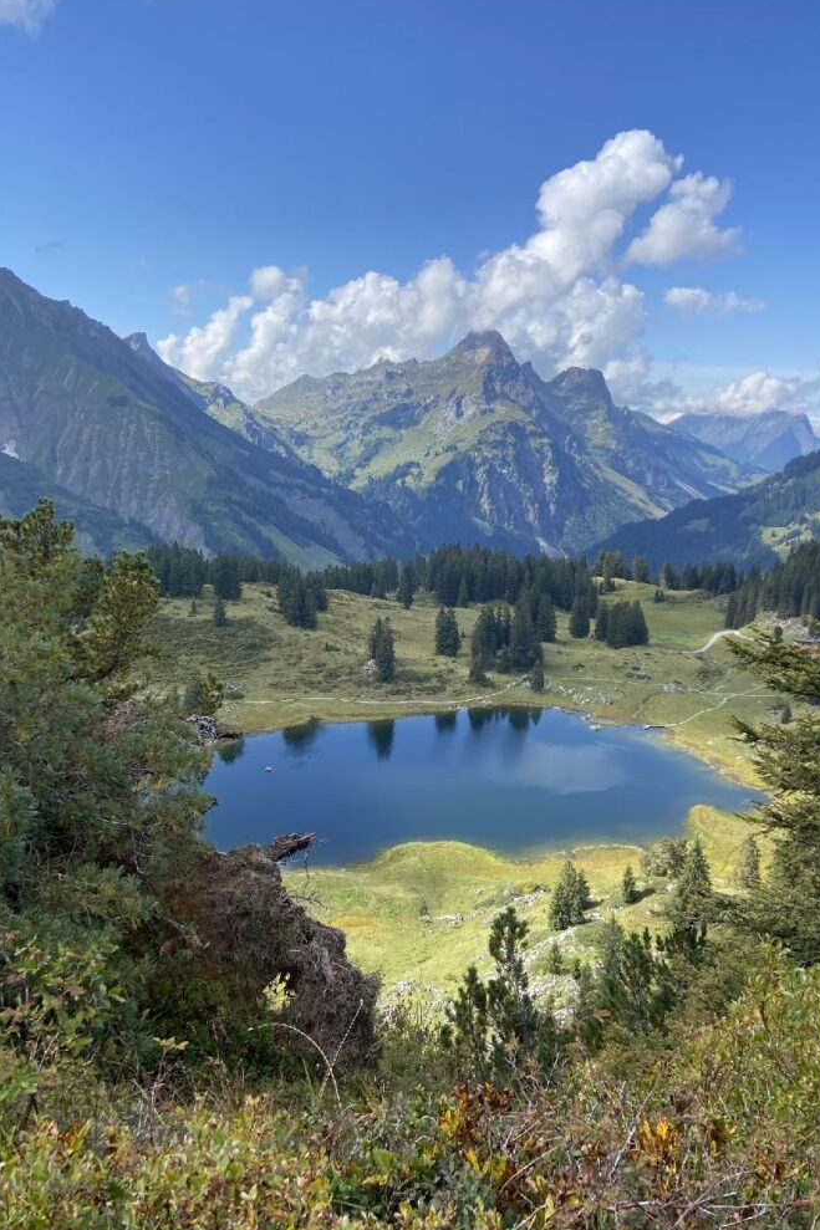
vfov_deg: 65.5
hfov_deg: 46.3
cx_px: 376
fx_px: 957
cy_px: 603
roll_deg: +0.7
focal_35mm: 28
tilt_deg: -10.3
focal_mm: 4.25
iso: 32
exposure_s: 1/2028
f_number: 1.8
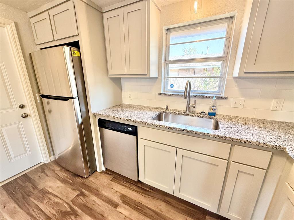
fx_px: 119
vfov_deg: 85.7
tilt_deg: -15.6
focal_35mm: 14
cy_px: 110
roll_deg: -0.7
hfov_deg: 102.1
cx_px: 147
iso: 125
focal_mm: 2.22
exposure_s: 1/120
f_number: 2.2
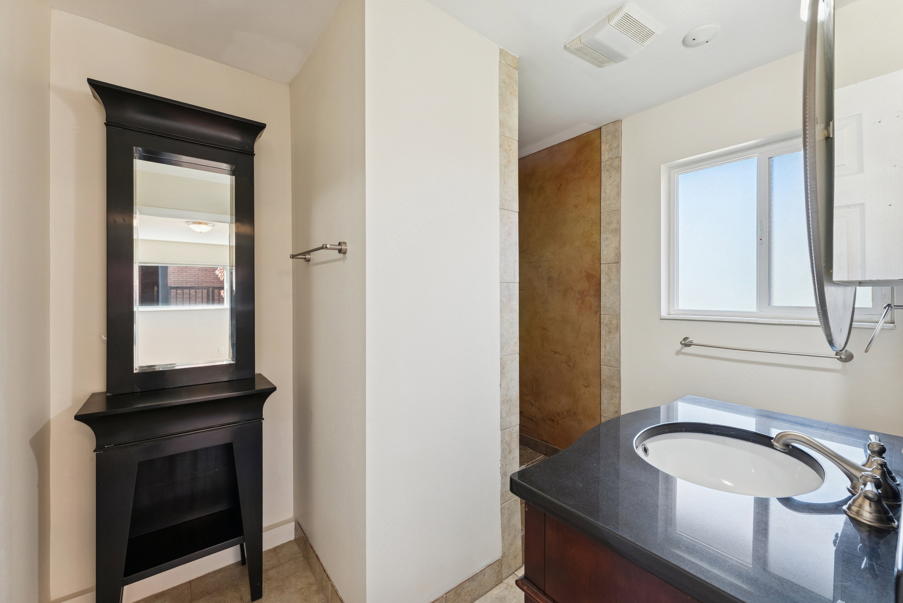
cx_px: 452
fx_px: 351
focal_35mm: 14
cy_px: 302
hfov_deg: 104.2
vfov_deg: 81.3
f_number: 8
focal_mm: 14
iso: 640
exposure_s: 1/30
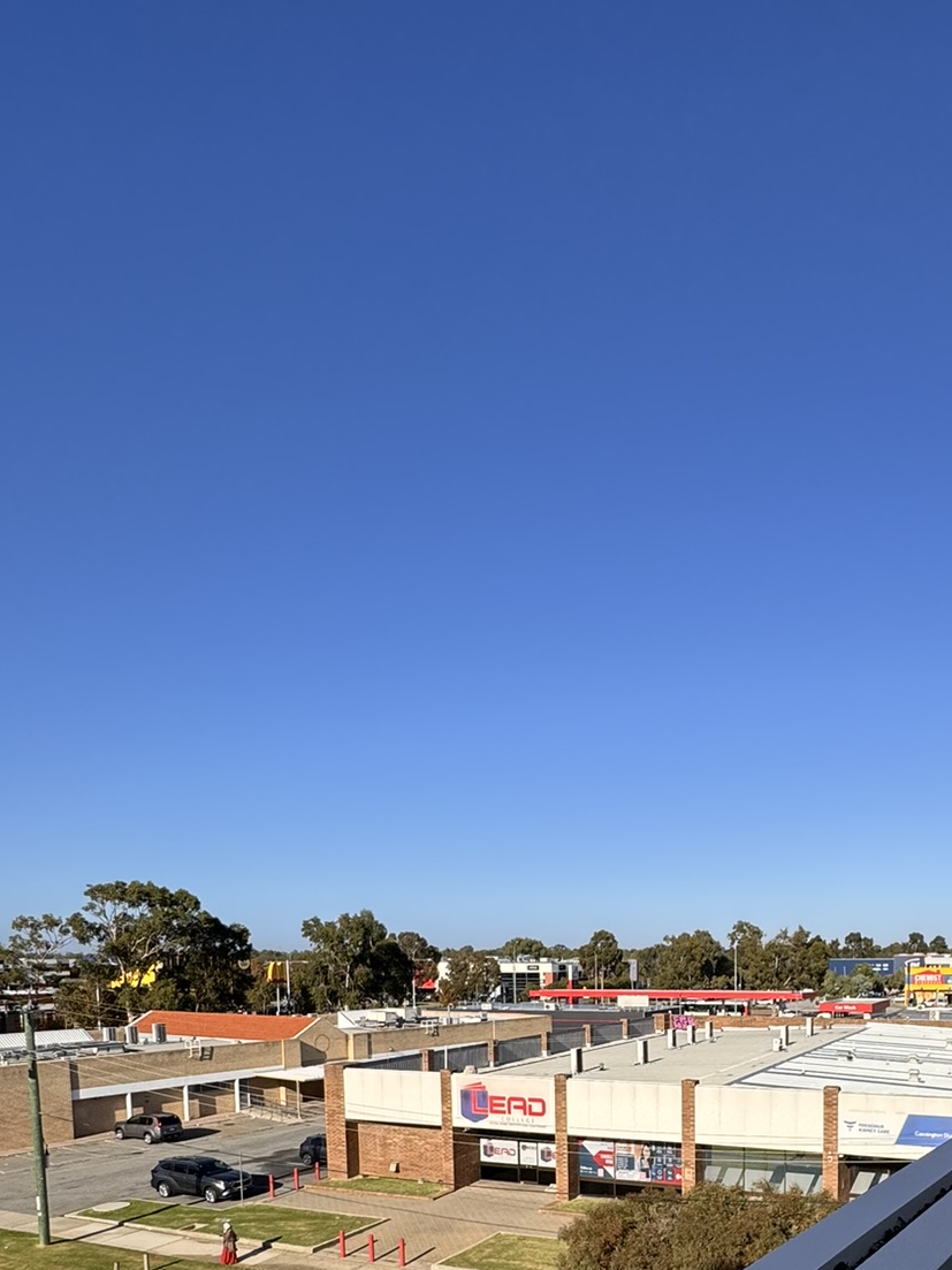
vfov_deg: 60.9
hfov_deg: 51.4
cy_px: 1043
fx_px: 954
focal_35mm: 26
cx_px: 679
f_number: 2.2
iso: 50
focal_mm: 2.22
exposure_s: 1/2985
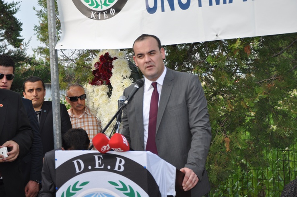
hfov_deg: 31.9
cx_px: 148
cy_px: 98
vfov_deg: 21.5
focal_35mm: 63
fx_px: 519
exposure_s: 1/200
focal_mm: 42
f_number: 5
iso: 200
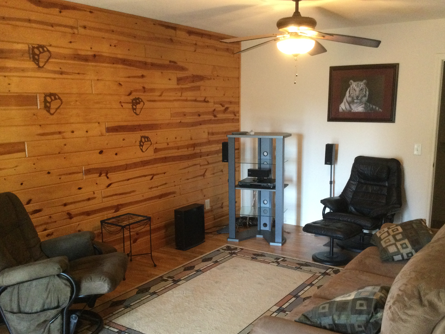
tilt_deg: -11.8
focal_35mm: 35
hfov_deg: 52.6
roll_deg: -1.7
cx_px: 238
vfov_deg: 40.6
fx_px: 450
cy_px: 188
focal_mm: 3.3
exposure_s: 1/15
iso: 200
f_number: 2.4
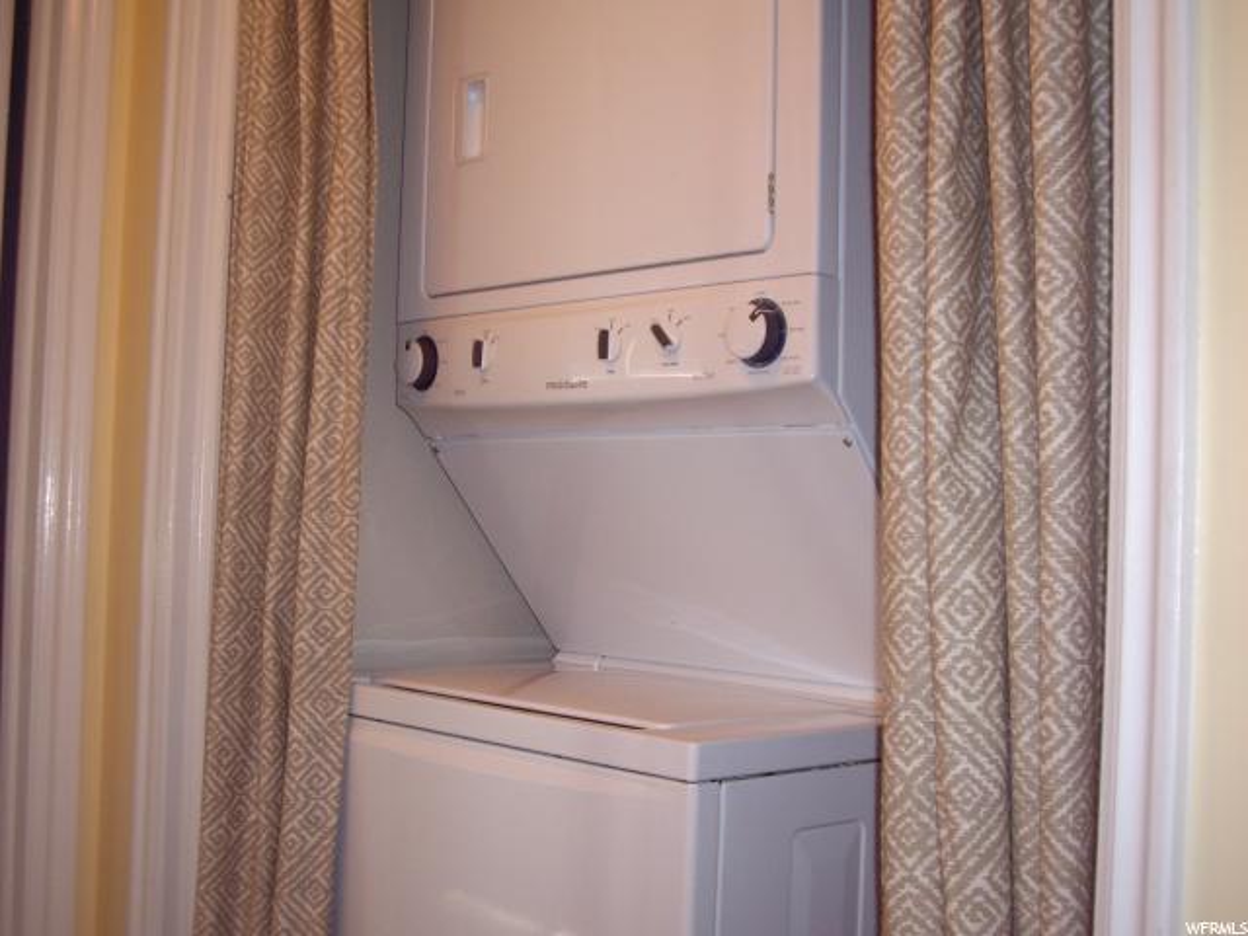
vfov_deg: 30.9
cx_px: 624
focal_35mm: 47
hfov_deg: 40.4
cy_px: 468
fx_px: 1694
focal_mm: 7.6
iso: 200
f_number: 3
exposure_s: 1/50
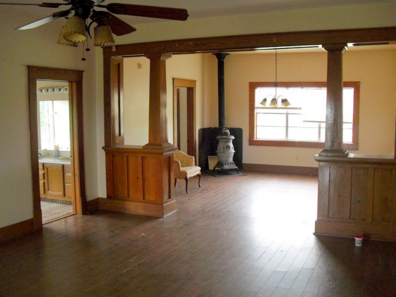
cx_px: 198
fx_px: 412
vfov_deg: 39.7
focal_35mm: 36
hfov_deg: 51.4
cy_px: 148
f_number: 3.1
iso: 400
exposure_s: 1/100
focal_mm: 6.3
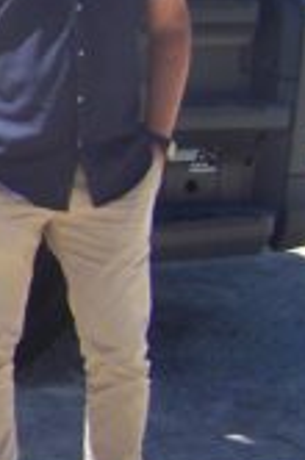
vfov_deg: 12.4
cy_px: 114
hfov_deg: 7.2
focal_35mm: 166
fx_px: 2118
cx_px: -643
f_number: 2.8
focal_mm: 6.3
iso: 64
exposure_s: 1/320
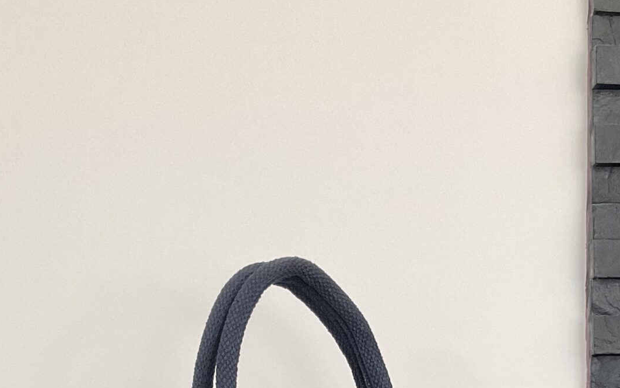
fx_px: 1251
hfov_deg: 27.8
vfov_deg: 16.3
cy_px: 558
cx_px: 370
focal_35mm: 74
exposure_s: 1/67
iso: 64
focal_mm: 3
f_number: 1.8
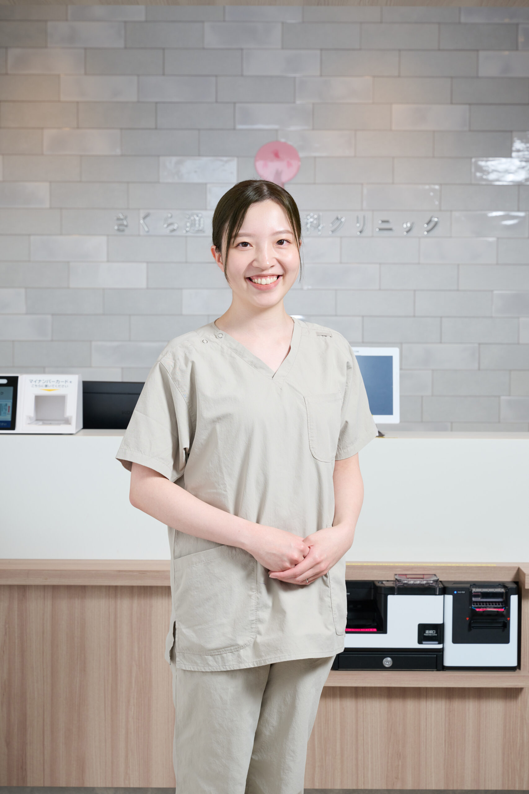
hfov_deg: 19.5
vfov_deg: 28.8
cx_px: 264
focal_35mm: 70
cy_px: 397
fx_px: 1543
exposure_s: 1/125
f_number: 7.1
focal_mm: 70
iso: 250
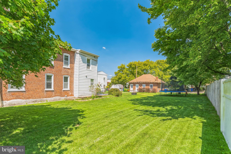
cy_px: 77
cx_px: 116
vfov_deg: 73.7
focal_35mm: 16
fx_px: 103
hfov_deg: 96.7
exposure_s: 1/160
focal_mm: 16
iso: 320
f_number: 7.1
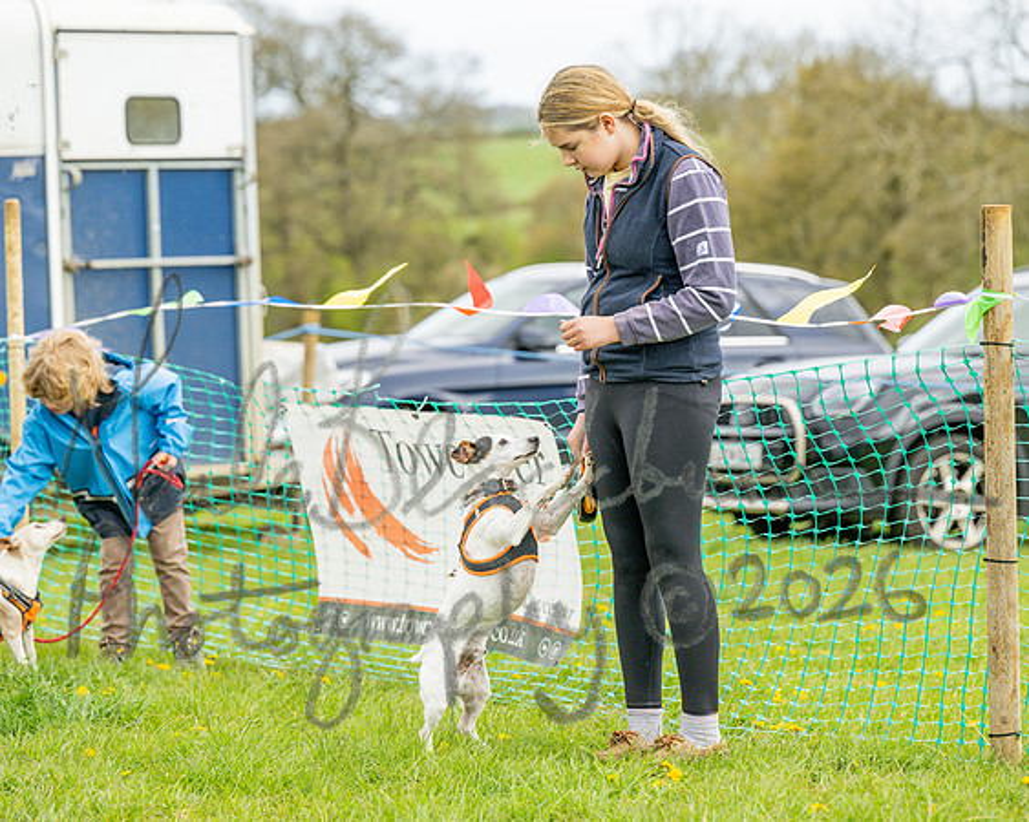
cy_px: 411
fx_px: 4286
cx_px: 519
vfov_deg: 11.0
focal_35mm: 141
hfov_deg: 13.7
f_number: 4
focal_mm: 125
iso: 400
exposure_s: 1/1600
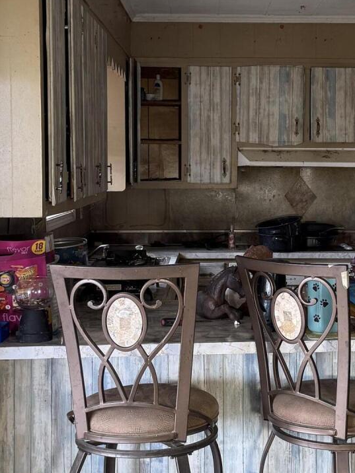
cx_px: 272
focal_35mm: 67
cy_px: 198
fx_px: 916
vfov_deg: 28.9
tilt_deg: -1.5
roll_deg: -1.2
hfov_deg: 21.7
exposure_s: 1/111
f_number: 1.78
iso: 200
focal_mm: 6.76
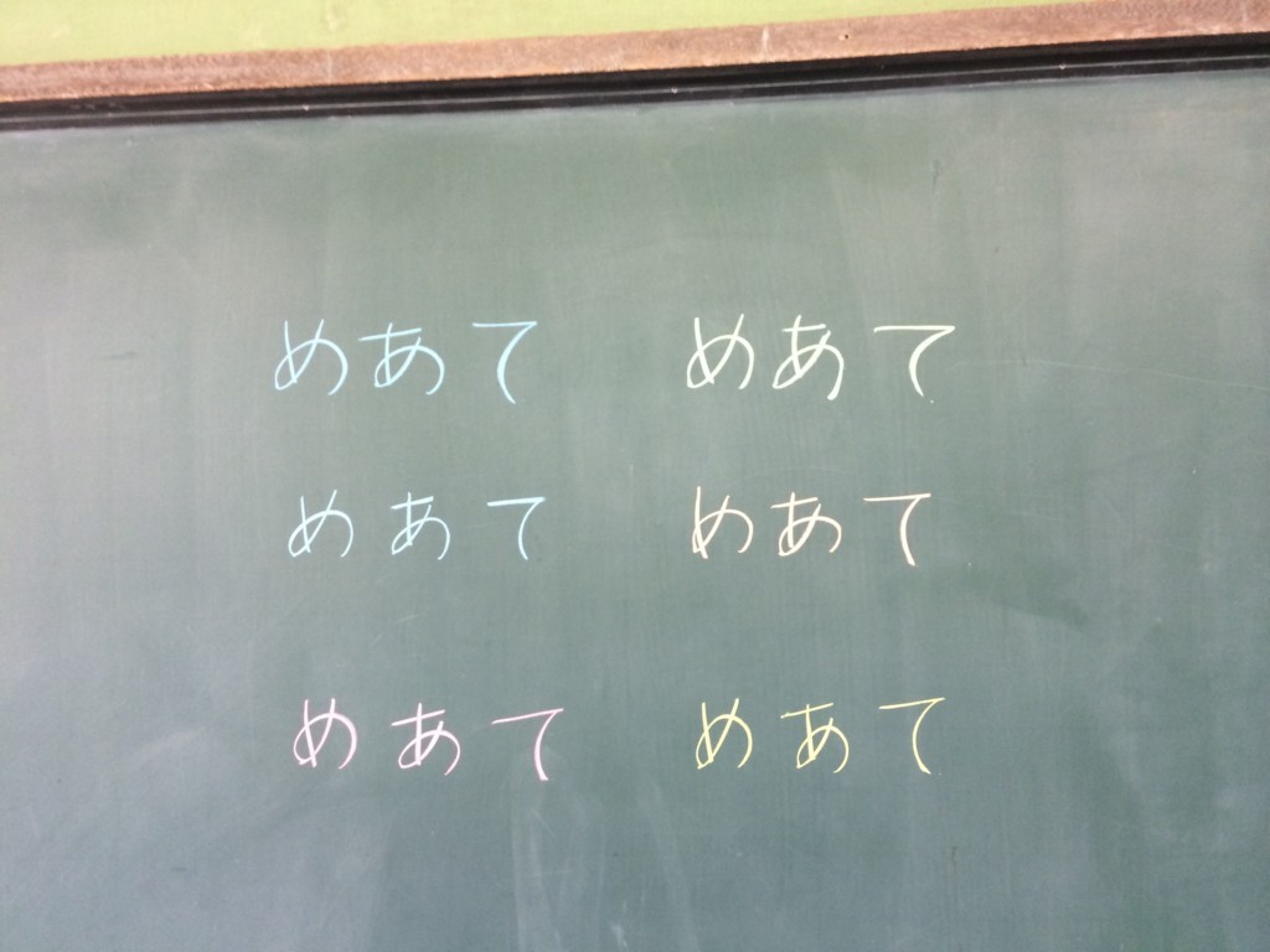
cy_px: 476
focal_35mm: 30
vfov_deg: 46.8
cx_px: 635
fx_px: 1101
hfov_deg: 60.0
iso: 125
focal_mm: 4.12
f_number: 2.2
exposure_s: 1/30
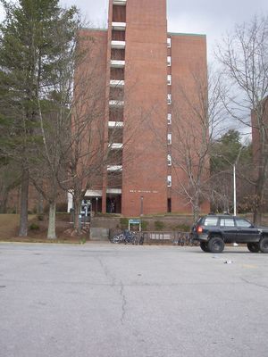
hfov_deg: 36.8
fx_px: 403
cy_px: 178
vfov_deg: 47.9
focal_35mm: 39
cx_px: 134
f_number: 4.5
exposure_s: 1/237
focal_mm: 6
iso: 100
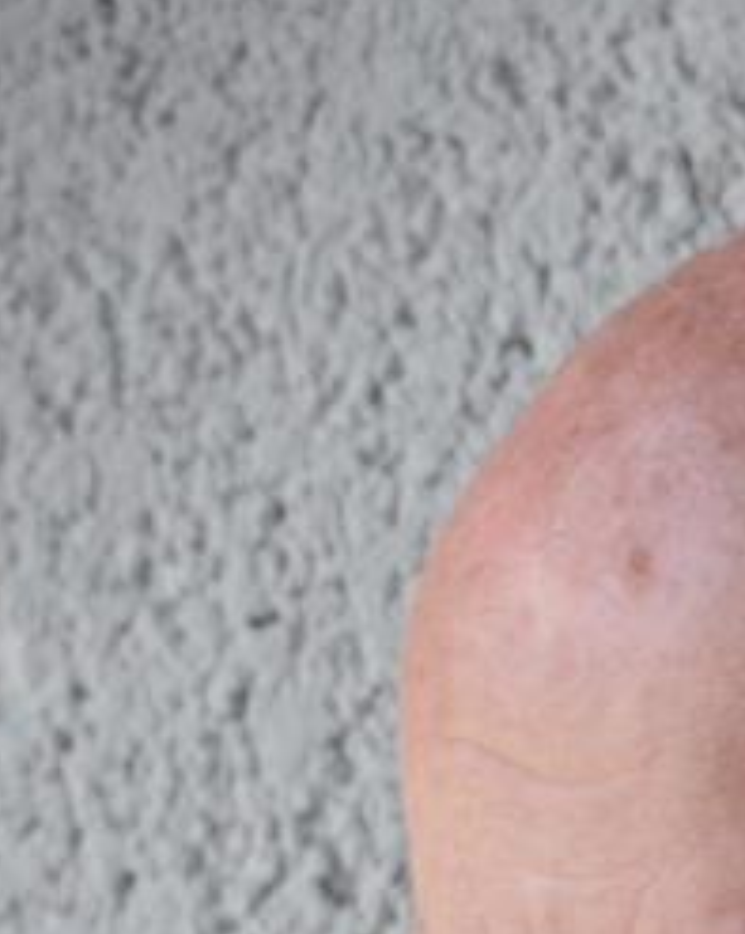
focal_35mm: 723
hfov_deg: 2.1
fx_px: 19964
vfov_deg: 2.7
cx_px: 1203
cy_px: 1475
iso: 160
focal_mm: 34.8
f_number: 4.6
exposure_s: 1/60
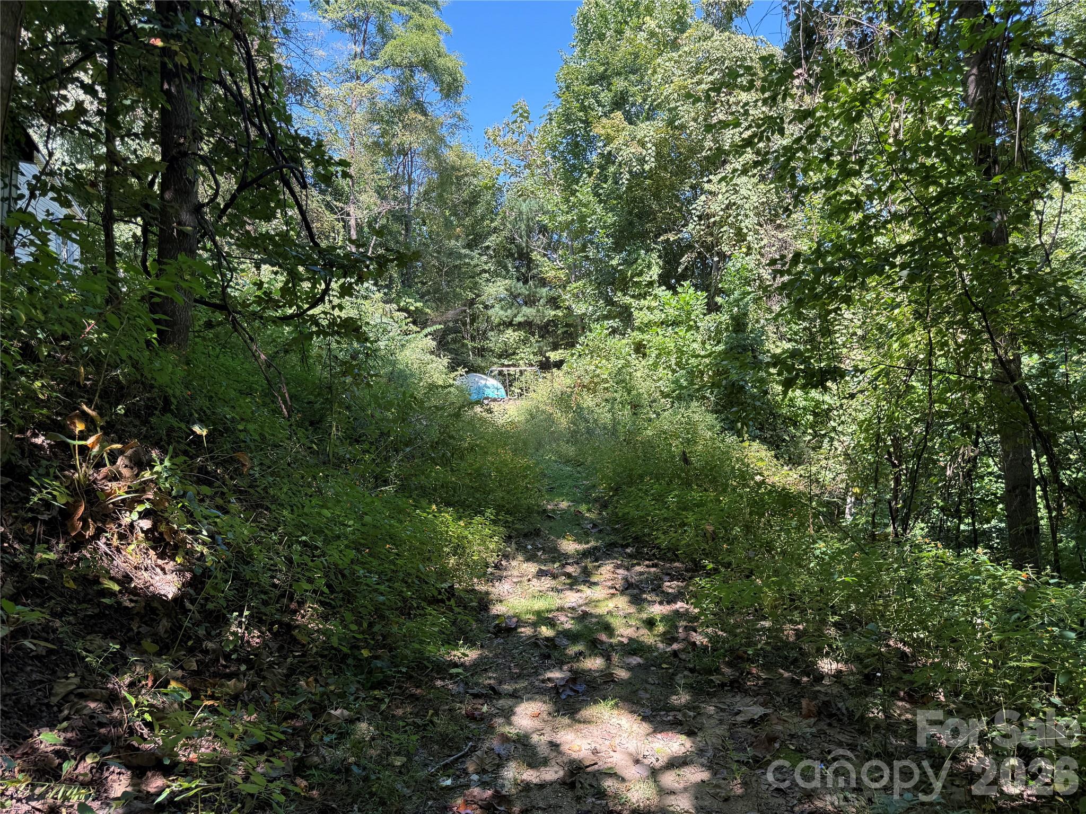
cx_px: 543
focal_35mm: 24
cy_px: 407
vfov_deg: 56.8
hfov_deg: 71.6
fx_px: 753
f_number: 1.78
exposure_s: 1/361
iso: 80
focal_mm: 6.76
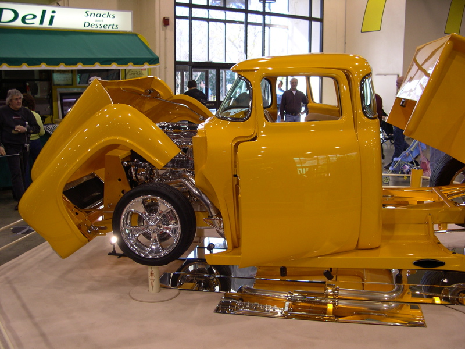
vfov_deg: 37.7
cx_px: 232
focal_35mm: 38
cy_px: 174
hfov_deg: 49.0
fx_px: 510
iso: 100
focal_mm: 8
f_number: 2.8
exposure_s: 1/49.5
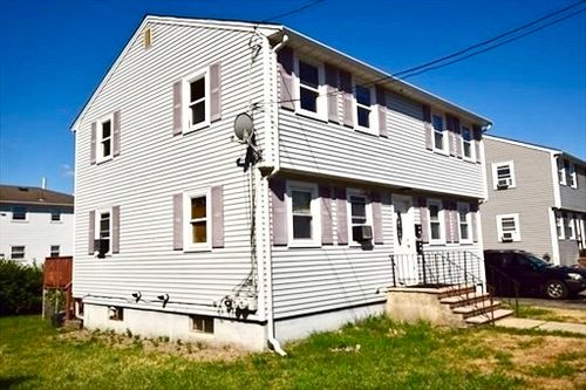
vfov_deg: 43.6
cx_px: 293
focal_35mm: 30
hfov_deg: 61.9
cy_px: 195
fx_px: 488
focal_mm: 20
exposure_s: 1/200
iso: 100
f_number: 14
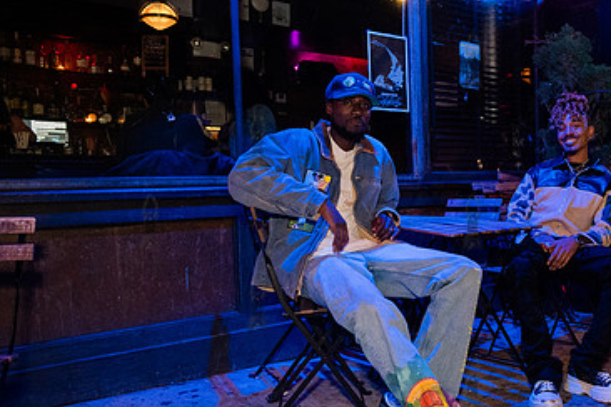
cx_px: 471
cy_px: 220
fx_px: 645
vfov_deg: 35.0
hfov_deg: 48.4
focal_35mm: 38
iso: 12800
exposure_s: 1/250
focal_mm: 24
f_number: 3.2
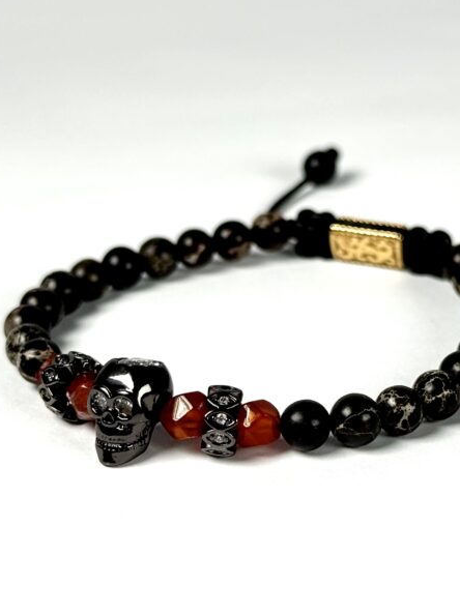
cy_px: 320
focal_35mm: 83
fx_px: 1471
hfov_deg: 17.8
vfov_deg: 23.6
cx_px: 269
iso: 64
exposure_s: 1/6410
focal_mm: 6.76
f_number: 1.78
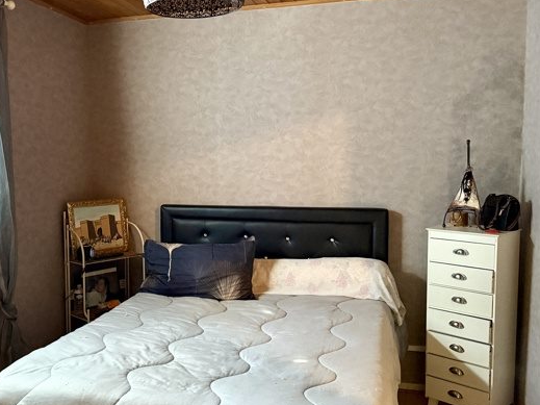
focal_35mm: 37
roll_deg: +0.3
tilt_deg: -5.3
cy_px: 206
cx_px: 185
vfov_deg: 38.6
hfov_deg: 49.4
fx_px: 577
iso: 800
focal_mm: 6.76
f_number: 1.78
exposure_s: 1/43
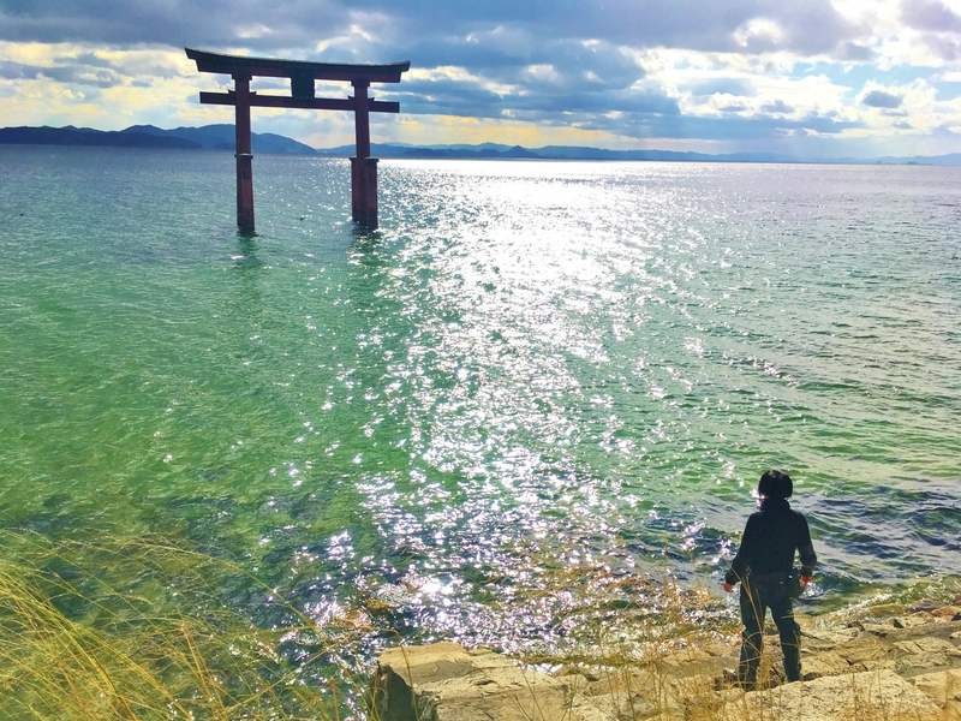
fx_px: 805
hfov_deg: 61.7
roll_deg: -1.3
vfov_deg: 48.2
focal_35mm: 29
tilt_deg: -14.3
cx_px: 480
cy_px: 360
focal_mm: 4.15
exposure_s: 1/1972
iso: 25
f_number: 2.2
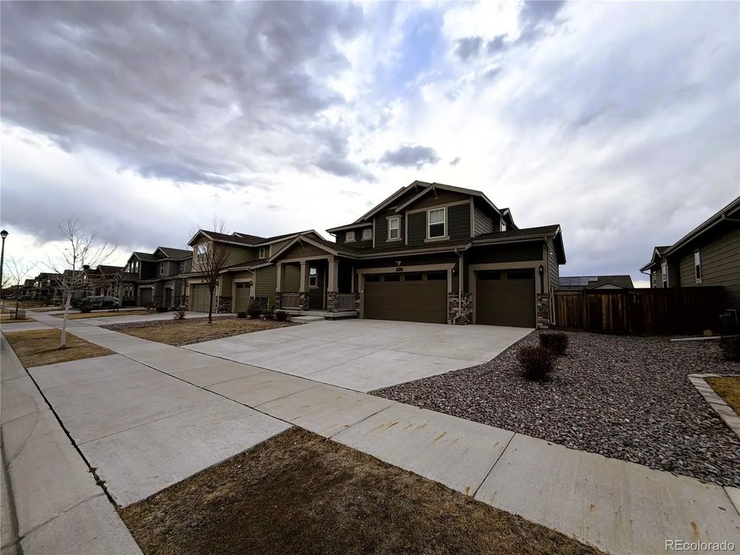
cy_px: 278
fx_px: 299
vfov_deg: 85.7
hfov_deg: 102.1
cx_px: 370
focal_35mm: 14
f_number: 2.2
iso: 64
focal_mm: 2.22
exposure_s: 1/502
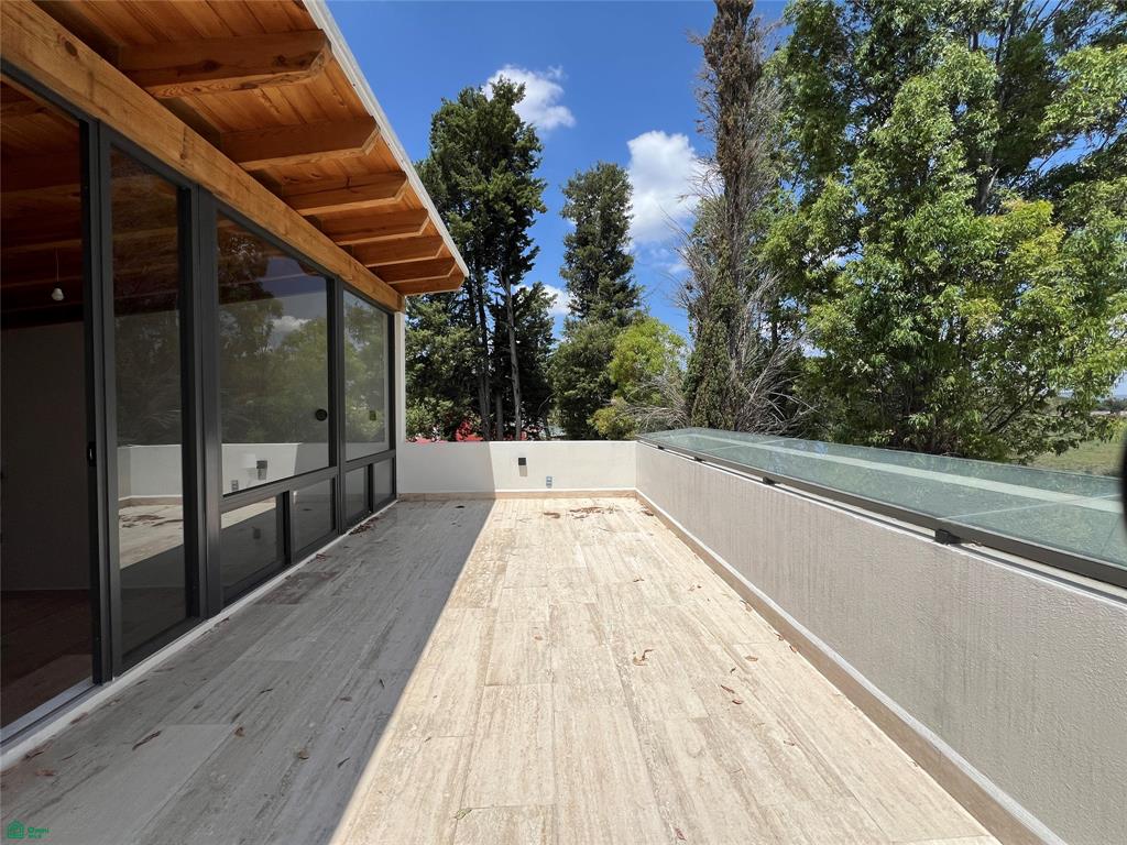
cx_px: 564
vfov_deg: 89.9
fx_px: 423
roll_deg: +0.0
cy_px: 422
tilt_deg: -1.6
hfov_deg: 106.2
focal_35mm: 13
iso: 32
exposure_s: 1/2660
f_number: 1.8
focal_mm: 1.57
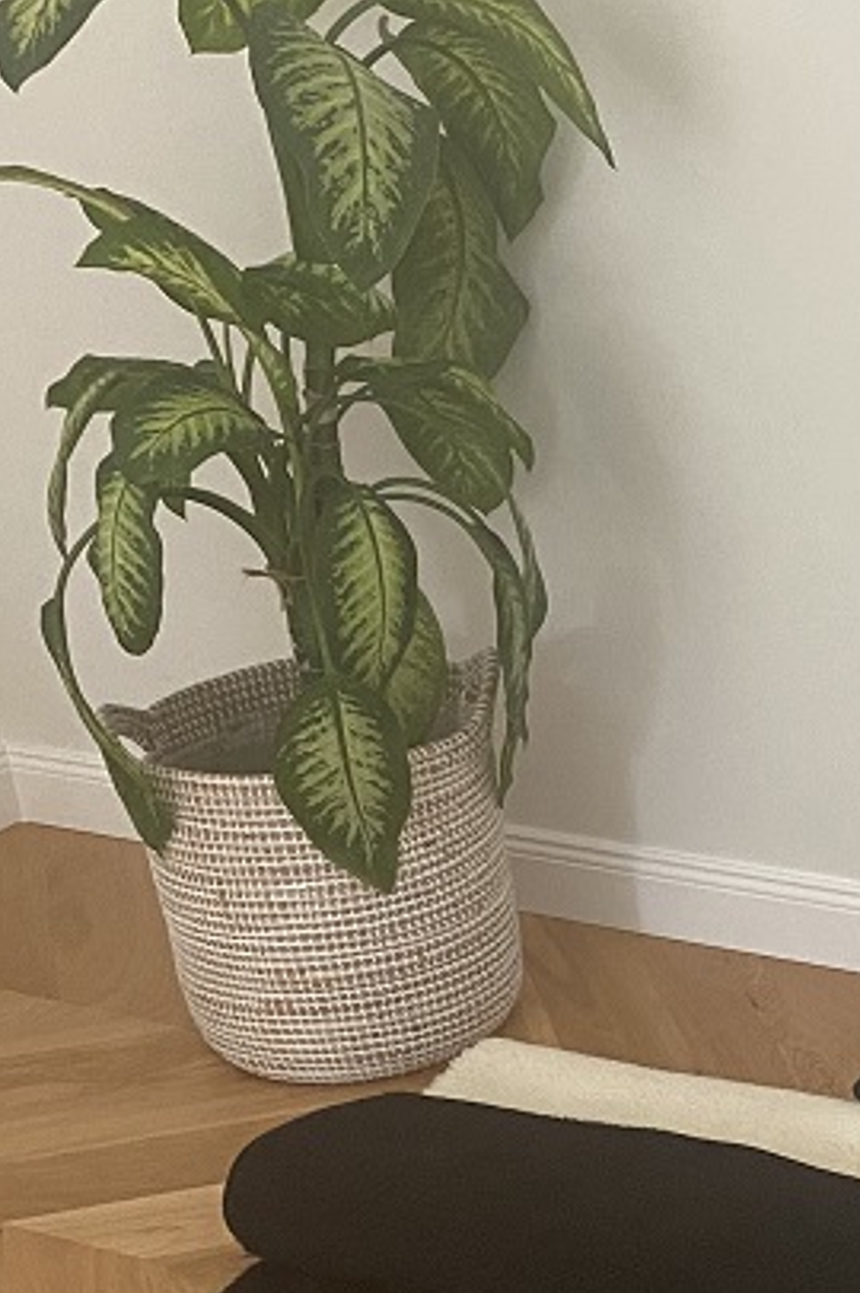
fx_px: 2871
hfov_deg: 16.6
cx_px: 879
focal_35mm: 80
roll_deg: +3.5
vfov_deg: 24.2
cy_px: 1312
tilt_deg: -29.9
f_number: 1.8
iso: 400
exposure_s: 1/60
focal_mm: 4.25
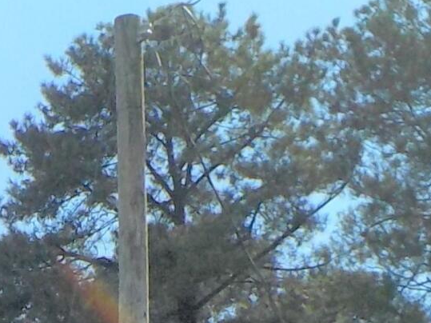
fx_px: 2079
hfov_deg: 11.5
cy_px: 653
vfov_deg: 8.4
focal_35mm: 167
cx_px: -149
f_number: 6.6
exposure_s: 1/500
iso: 125
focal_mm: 4.1
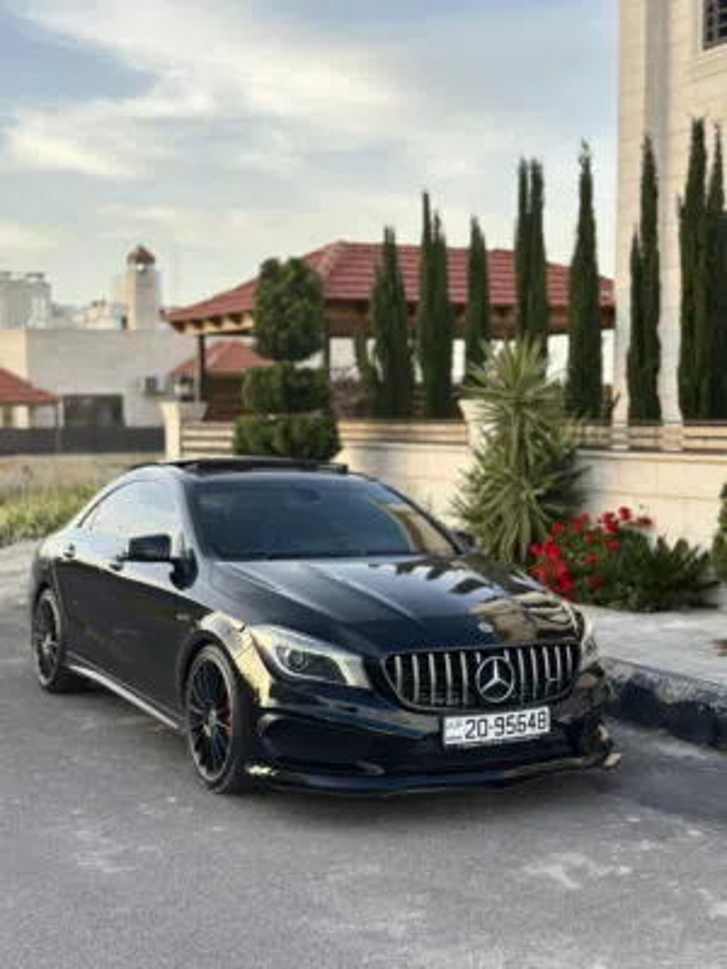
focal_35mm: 48
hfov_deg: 30.3
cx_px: 364
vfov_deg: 39.7
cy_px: 484
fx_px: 1344
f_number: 1.78
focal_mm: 6.86
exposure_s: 1/496
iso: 80
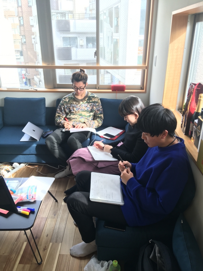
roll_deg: -0.9
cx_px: 102
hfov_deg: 48.2
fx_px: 227
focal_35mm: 29
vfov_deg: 61.7
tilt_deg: -26.9
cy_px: 136
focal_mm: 4.15
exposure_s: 1/60
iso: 32
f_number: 2.2
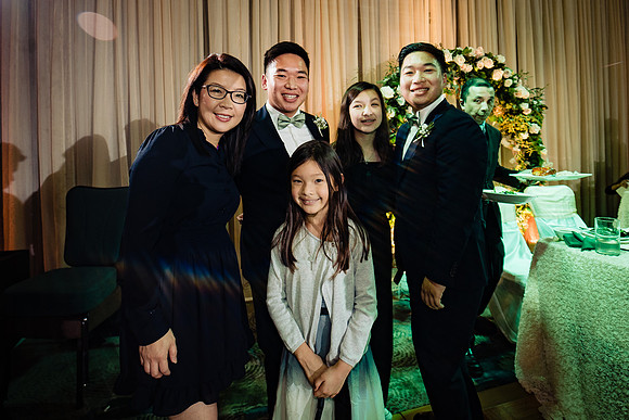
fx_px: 318
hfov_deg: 89.5
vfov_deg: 65.5
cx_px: 314
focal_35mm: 18
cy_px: 147
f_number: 2.8
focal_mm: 14
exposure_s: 1/160
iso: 800
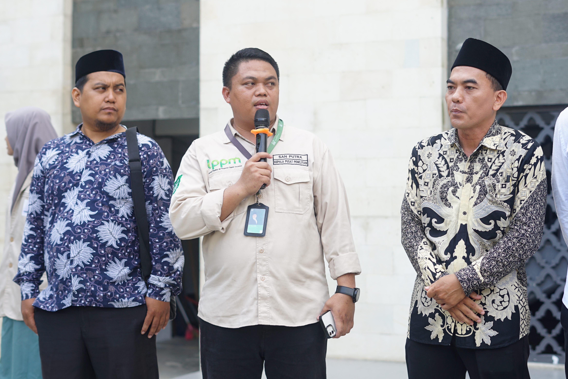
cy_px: 173
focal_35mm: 68
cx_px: 299
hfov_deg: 29.7
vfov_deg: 20.0
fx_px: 1073
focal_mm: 50
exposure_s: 1/200
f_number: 2.8
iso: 100
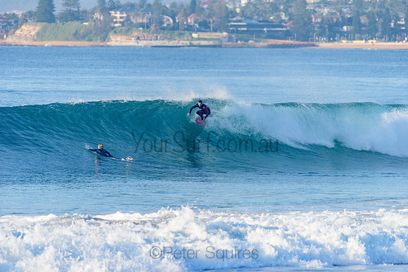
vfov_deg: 2.8
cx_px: 204
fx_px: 5668
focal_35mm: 500
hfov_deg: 4.1
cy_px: 136
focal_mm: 500
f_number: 5.6
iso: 360
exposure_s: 1/2000
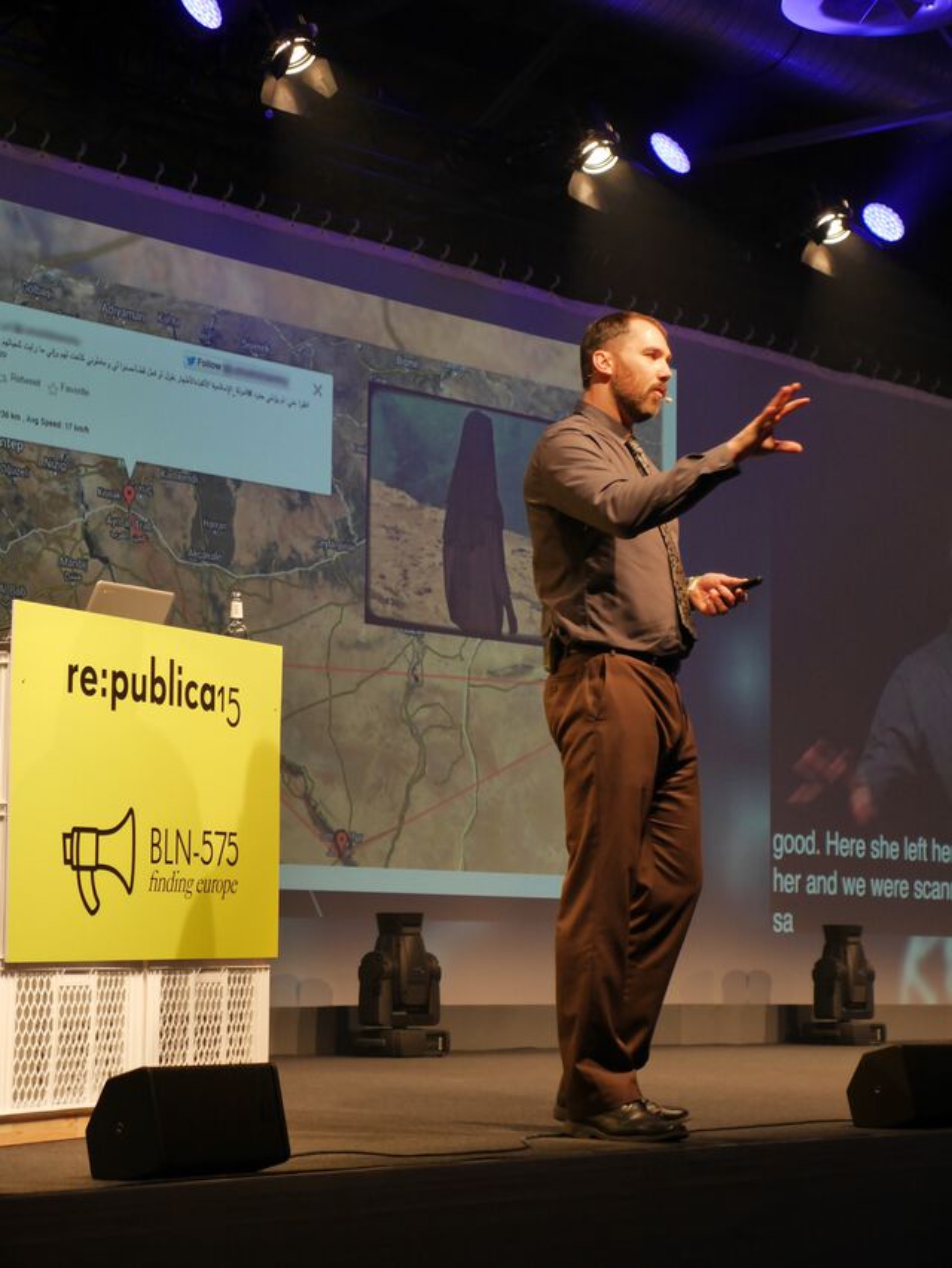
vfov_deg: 23.3
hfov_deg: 17.6
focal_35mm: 84
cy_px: 634
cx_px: 476
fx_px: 3077
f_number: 5.6
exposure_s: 1/80
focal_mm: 42
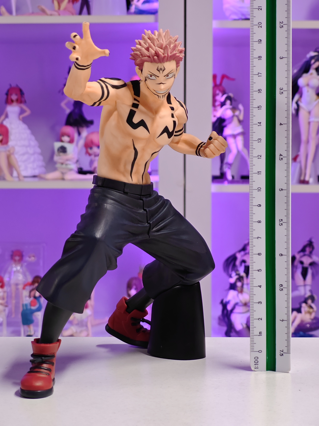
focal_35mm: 80
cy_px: 213
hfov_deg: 18.4
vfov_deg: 24.4
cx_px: 160
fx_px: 983
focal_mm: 7.48
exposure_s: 1/33.3
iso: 800
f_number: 2.4
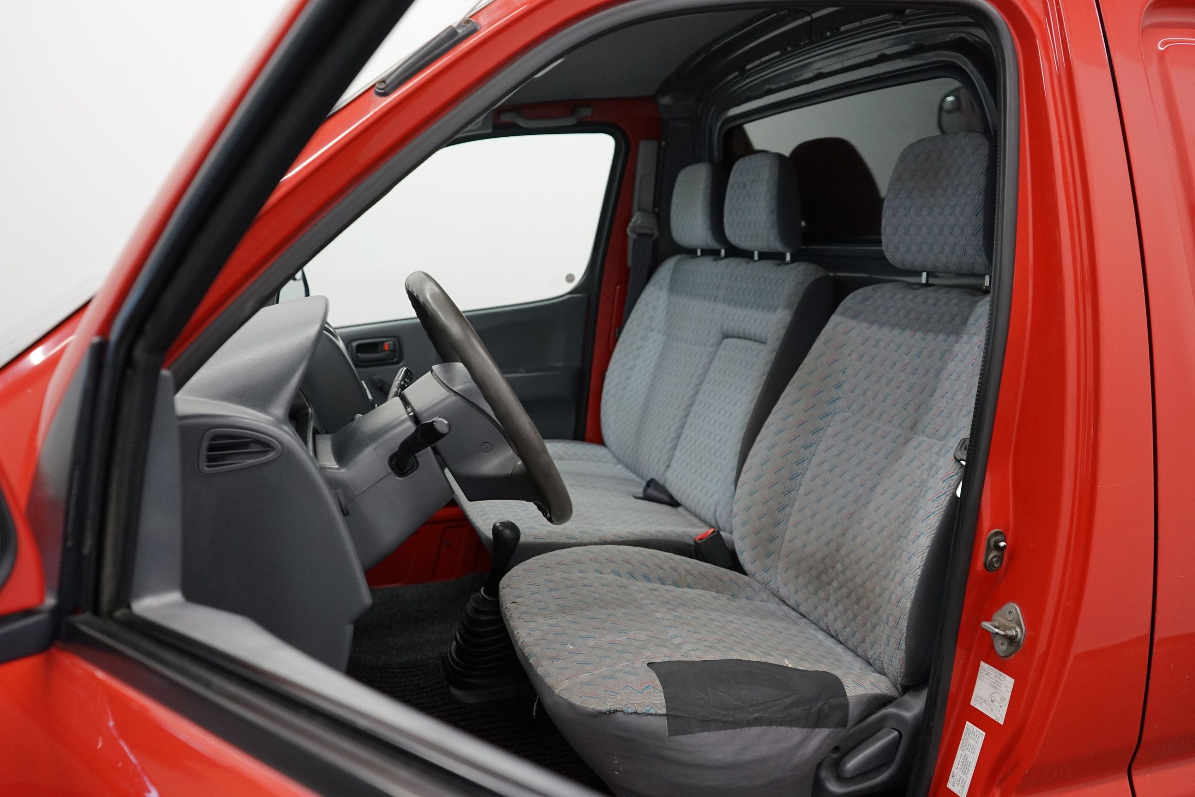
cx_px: 598
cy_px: 398
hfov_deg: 65.5
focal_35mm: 28
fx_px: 929
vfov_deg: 46.4
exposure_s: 1/160
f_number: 4
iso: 1600
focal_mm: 28
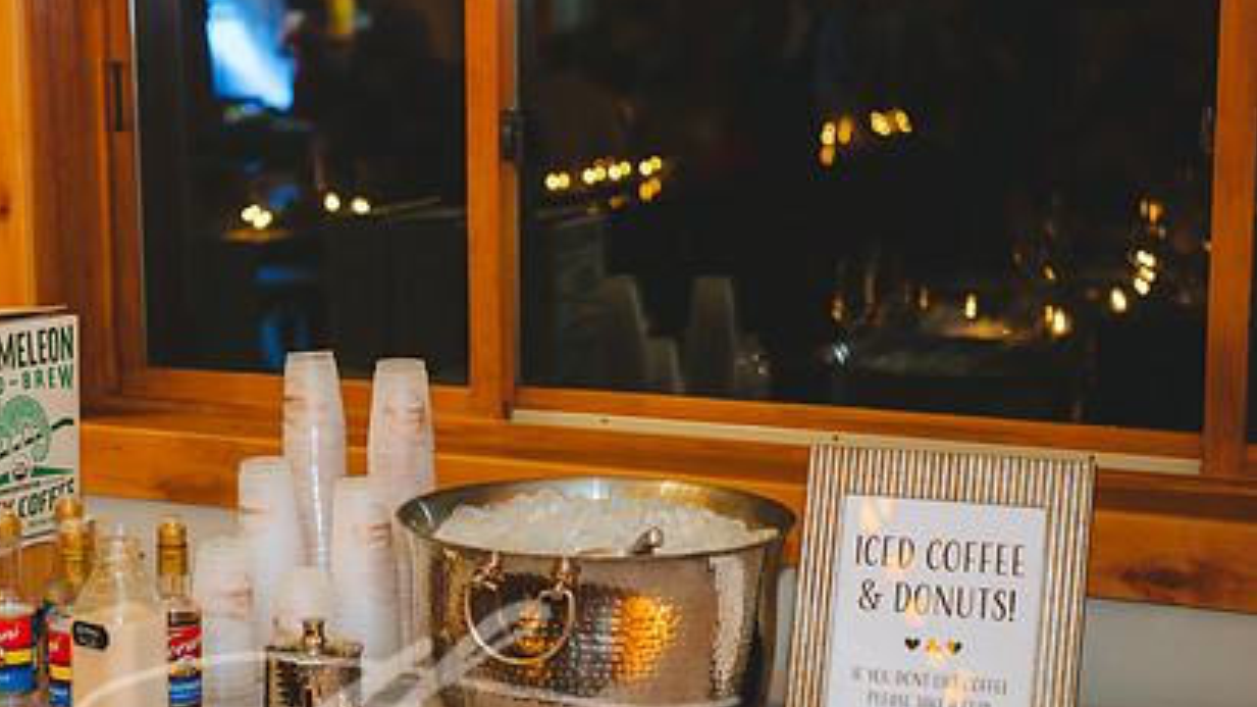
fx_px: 2366
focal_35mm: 71
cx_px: 373
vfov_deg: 17.0
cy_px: 428
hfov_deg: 29.4
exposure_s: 1/20
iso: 2500
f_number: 2.8
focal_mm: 48
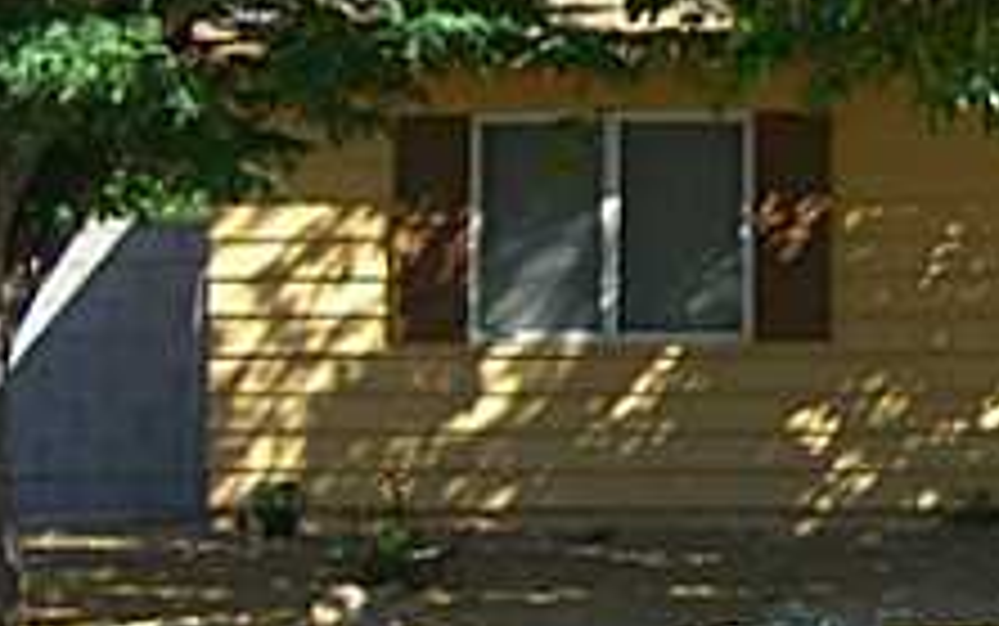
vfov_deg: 9.1
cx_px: 1314
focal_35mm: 145
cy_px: 230
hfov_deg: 13.8
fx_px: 3950
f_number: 2.8
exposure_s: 1/800
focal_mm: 7.9
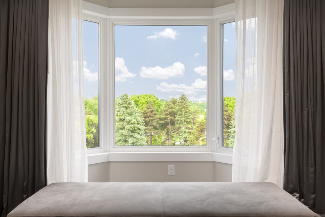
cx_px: 162
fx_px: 289
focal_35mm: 32
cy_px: 108
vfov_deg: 41.1
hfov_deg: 58.7
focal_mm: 32
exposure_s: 1/8
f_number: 7.1
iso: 200
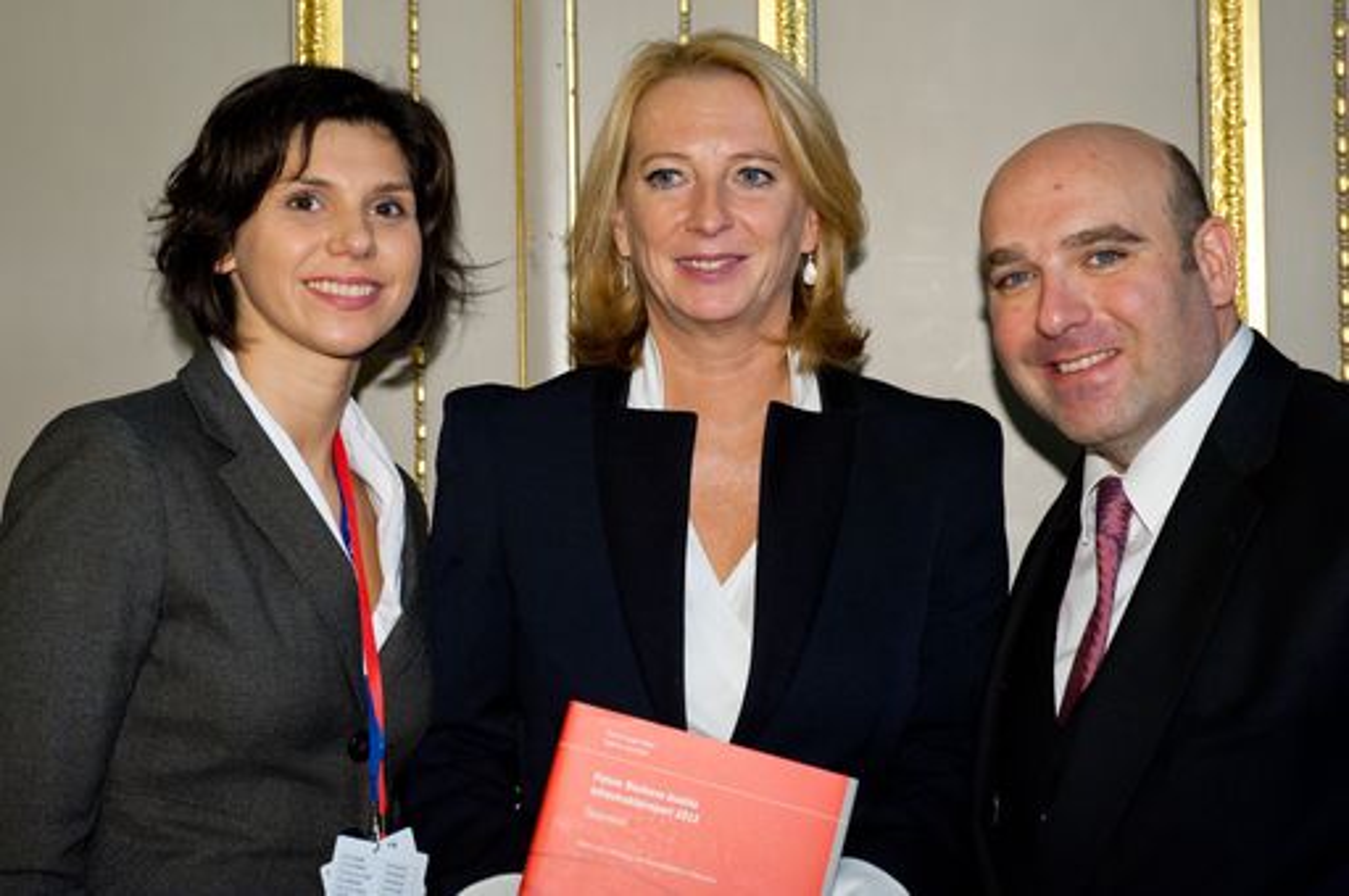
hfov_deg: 28.9
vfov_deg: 19.4
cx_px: 674
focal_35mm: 70
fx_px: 2620
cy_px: 448
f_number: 6.3
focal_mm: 70
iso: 1250
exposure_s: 1/50
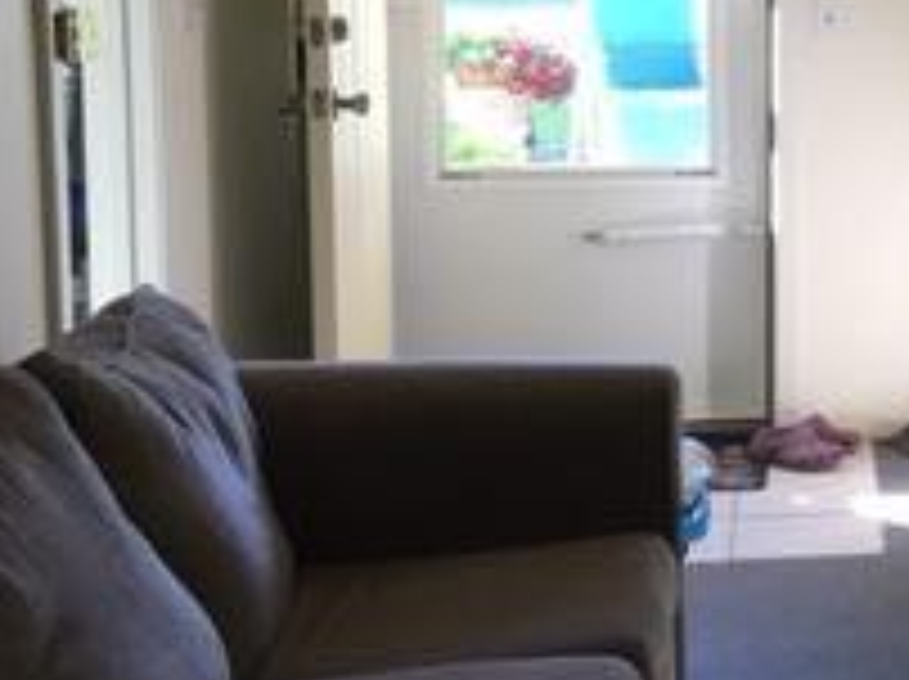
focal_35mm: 92
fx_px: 2413
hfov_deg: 19.0
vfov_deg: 15.9
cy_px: 104
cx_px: 1323
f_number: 2.2
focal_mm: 4.15
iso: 32
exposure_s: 1/30
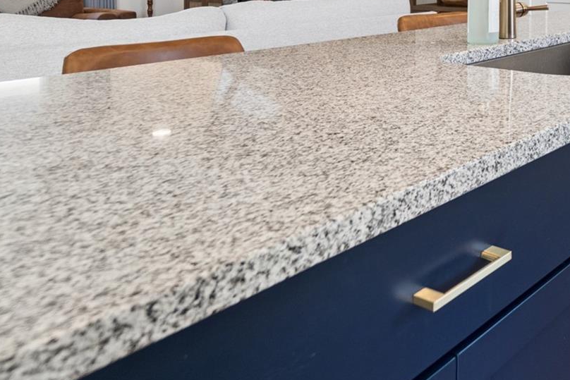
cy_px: -15
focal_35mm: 38
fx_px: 602
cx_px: 591
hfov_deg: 42.5
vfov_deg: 31.9
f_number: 4
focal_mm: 10
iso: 100
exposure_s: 1/30
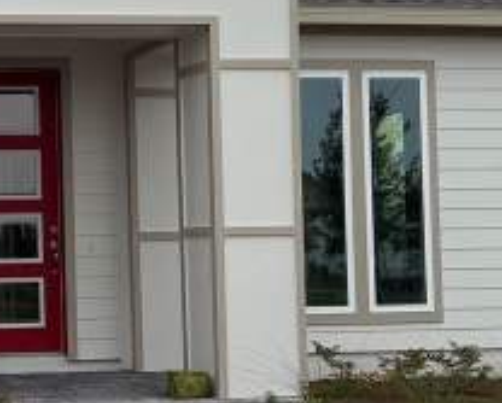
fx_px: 1339
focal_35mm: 90
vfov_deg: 17.1
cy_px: 205
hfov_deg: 19.8
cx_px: -116
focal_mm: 6.76
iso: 80
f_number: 1.78
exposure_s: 1/4975
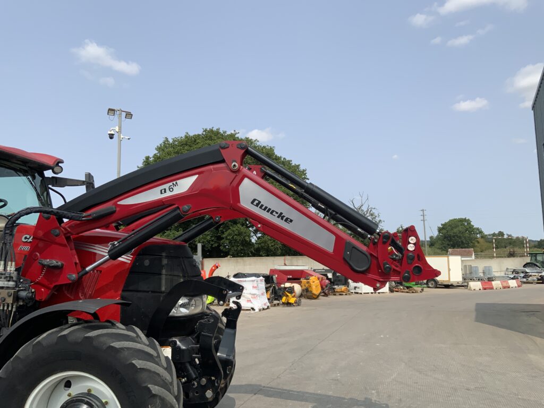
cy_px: 204
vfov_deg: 48.2
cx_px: 272
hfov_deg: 61.7
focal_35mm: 29
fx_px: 456
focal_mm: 3
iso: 16
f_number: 1.8
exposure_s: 1/2320
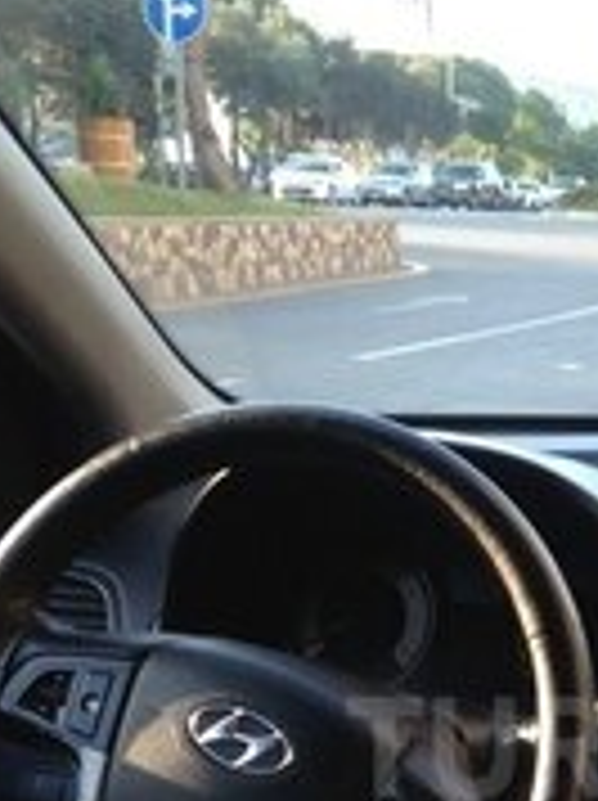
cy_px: 747
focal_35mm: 92
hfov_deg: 15.5
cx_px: 692
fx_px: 2124
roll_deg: -1.4
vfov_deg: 20.8
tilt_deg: -10.4
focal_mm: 4.12
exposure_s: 1/60
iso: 50
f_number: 2.4
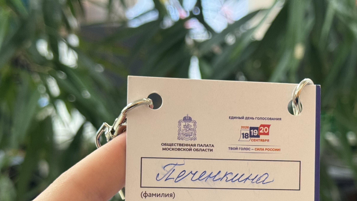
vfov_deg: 13.6
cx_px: 213
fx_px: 833
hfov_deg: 24.1
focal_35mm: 88
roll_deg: +0.5
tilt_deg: -12.9
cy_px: 197
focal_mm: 6.76
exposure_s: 1/50
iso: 125
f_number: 1.78
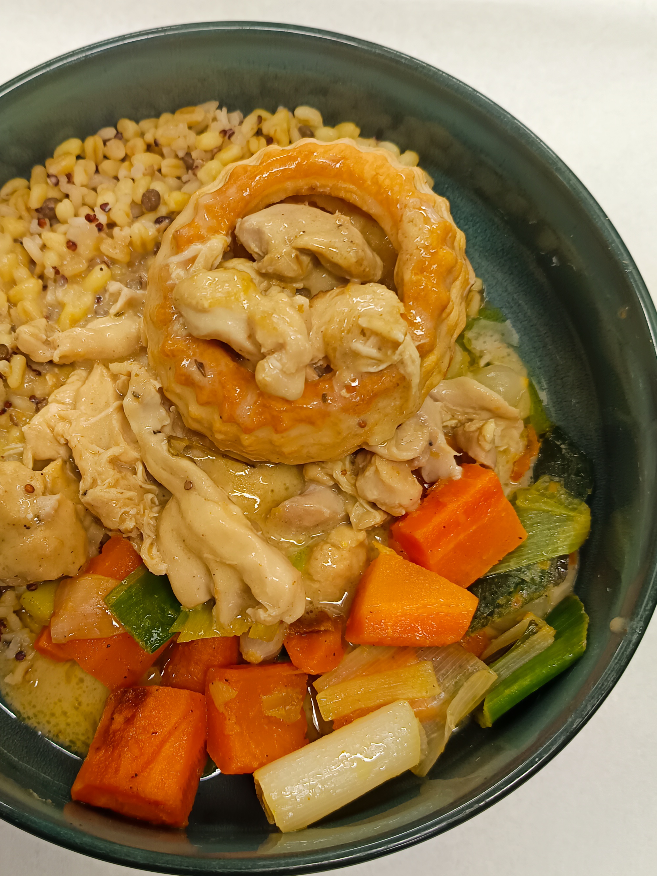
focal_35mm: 36
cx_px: 230
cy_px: 488
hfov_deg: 39.3
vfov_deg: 51.2
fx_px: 911
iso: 153
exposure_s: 1/50
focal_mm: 5.31
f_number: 1.7
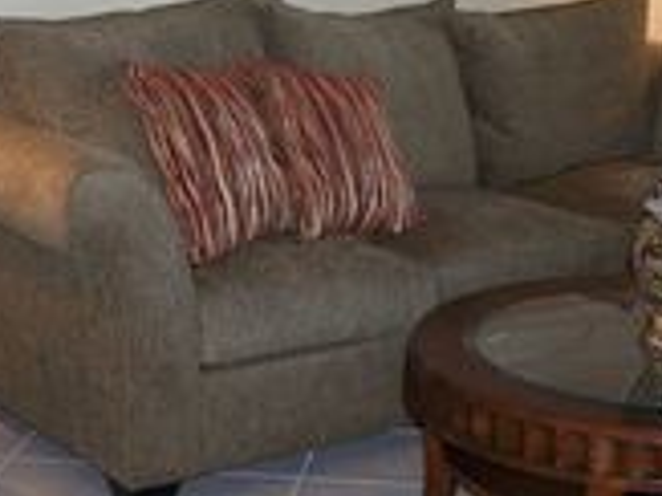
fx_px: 1643
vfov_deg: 17.1
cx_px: 329
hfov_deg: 22.8
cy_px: 150
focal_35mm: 86
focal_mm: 6.3
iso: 160
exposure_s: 1/60
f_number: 2.8
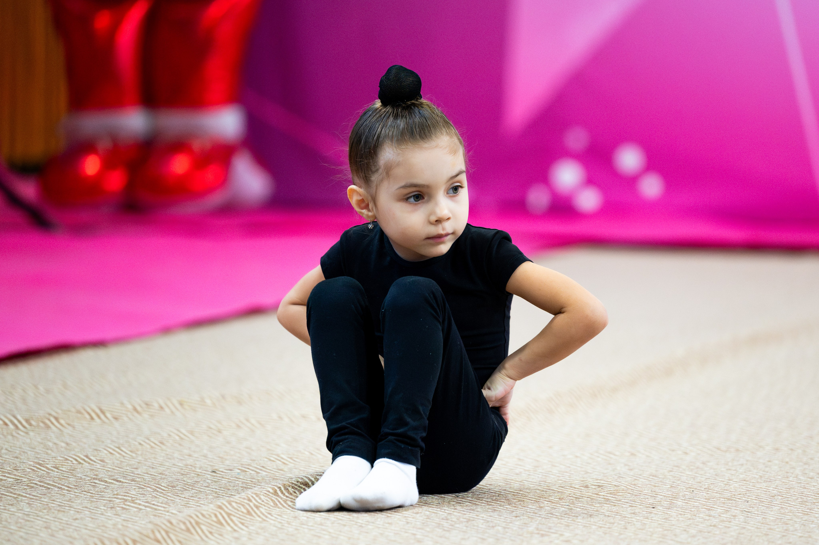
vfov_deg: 6.1
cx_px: 457
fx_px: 5146
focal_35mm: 226
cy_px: 245
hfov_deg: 9.1
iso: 4000
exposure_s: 1/640
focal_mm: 190
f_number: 3.2
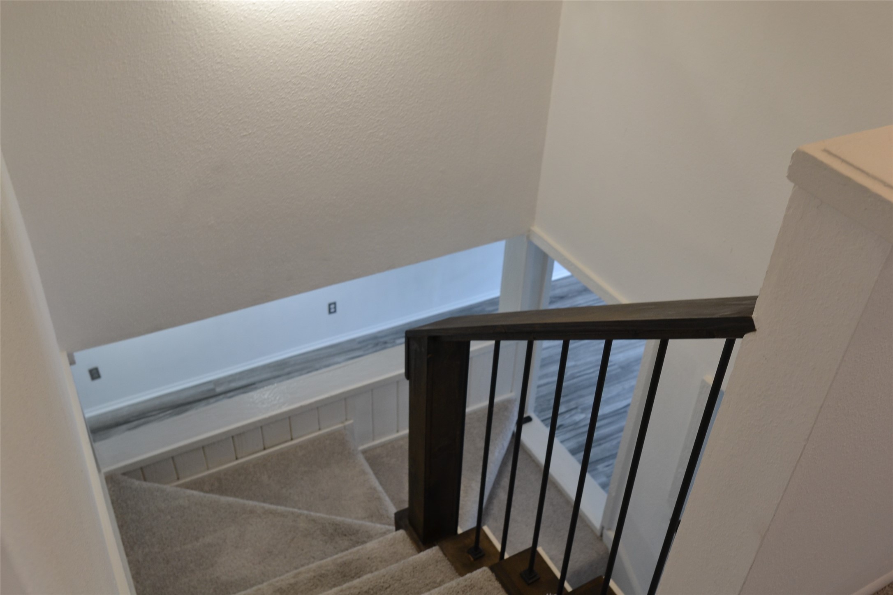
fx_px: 744
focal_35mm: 30
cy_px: 298
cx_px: 446
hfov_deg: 61.9
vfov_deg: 43.6
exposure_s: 1/60
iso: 400
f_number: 4
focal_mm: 20
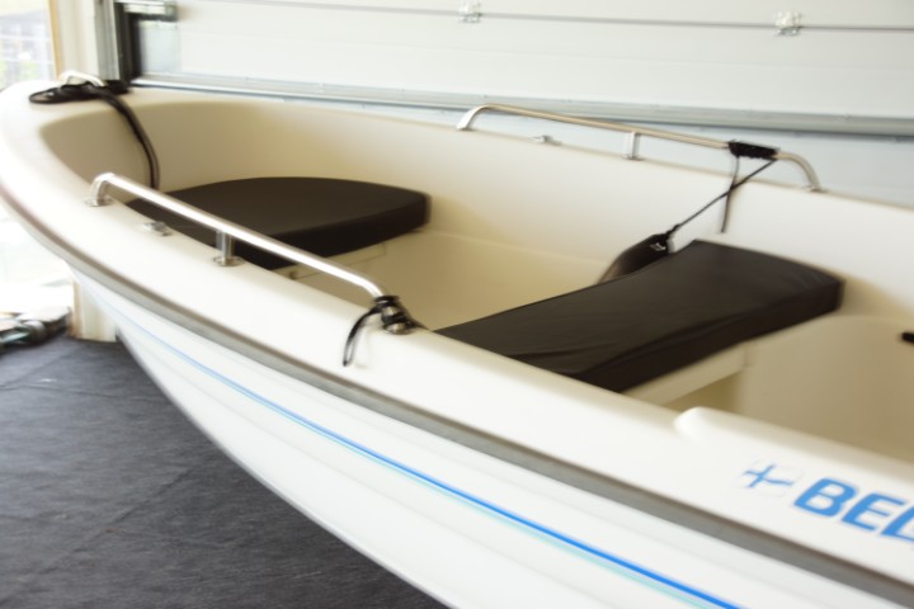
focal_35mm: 68
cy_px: 304
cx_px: 457
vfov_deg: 20.2
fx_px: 1714
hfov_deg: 29.9
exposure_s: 1/8
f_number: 5
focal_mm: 45
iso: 100
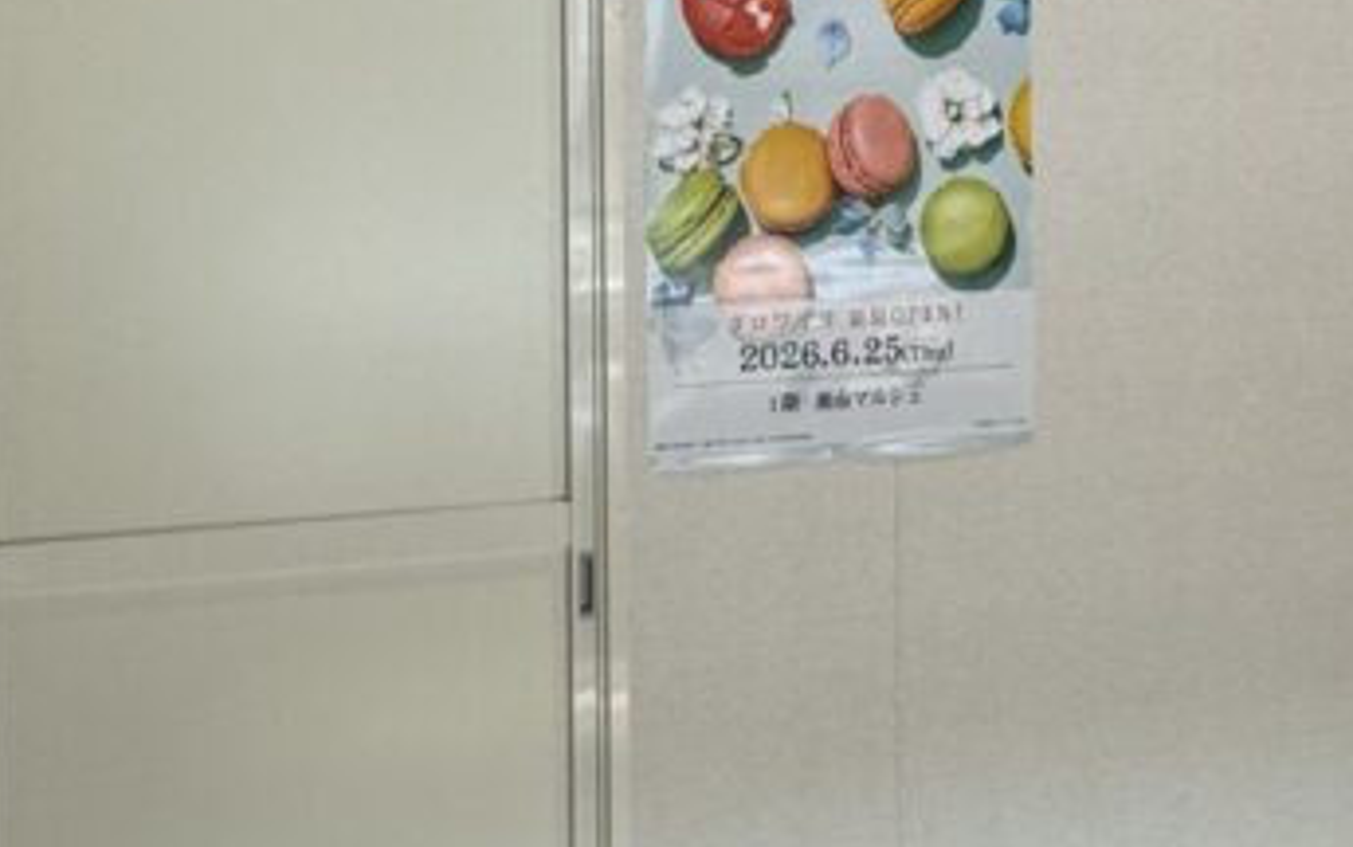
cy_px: 67
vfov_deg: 22.9
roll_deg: +2.3
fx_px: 2029
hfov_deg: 36.3
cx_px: 392
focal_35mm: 55
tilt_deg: -0.8
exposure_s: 1/100
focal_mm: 2.22
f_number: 2.2
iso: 125
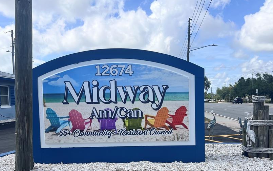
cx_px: 160
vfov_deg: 35.8
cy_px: 118
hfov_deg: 55.0
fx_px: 260
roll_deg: +0.6
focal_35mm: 35
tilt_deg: -4.0
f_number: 1.5
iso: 50
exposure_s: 1/5587
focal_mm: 5.7
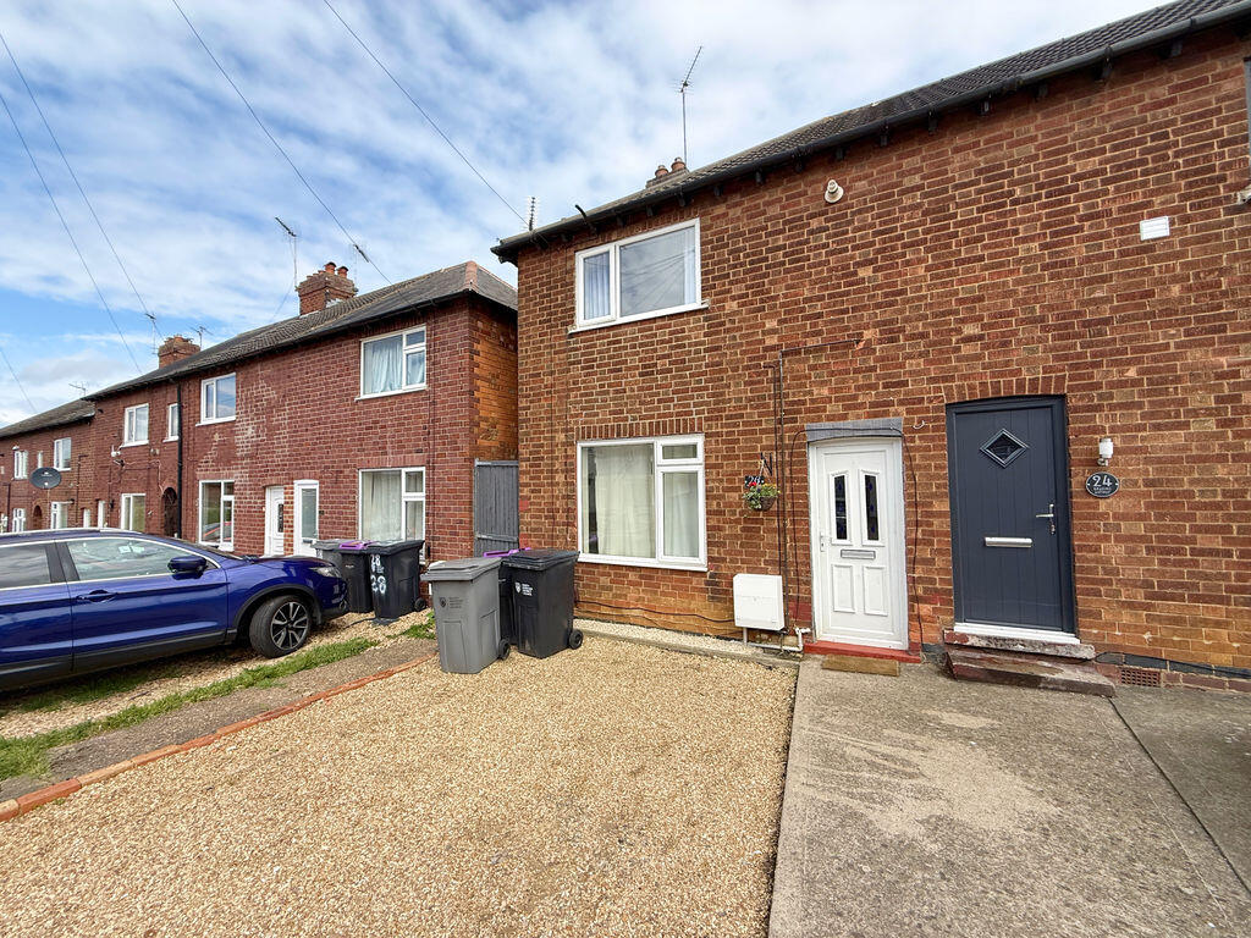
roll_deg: -0.2
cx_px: 626
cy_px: 469
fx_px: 506
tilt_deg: +0.8
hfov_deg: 102.1
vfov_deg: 85.7
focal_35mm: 14
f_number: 2.2
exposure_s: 1/1339
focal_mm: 2.22
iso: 50
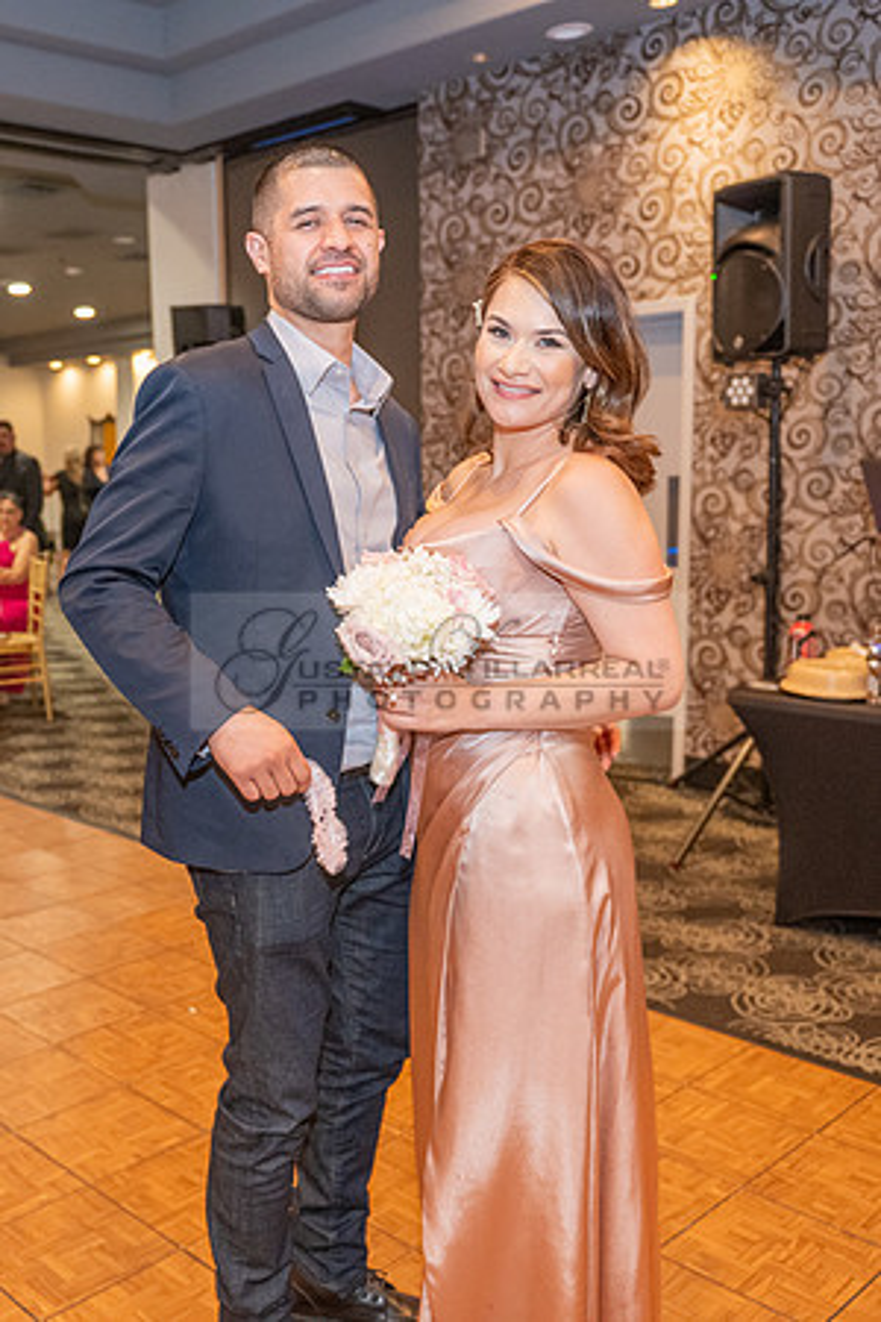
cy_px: 661
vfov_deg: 53.1
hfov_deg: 36.3
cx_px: 270
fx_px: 1322
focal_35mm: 36
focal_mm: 24
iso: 2500
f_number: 2.8
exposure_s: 1/200
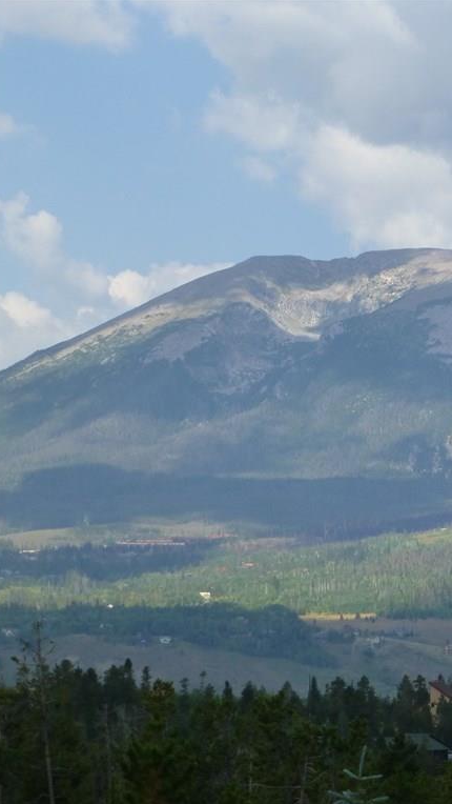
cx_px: 427
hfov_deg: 8.1
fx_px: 3173
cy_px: 402
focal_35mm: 149
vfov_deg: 14.4
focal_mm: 18.2
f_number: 5.3
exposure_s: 1/400
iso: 160
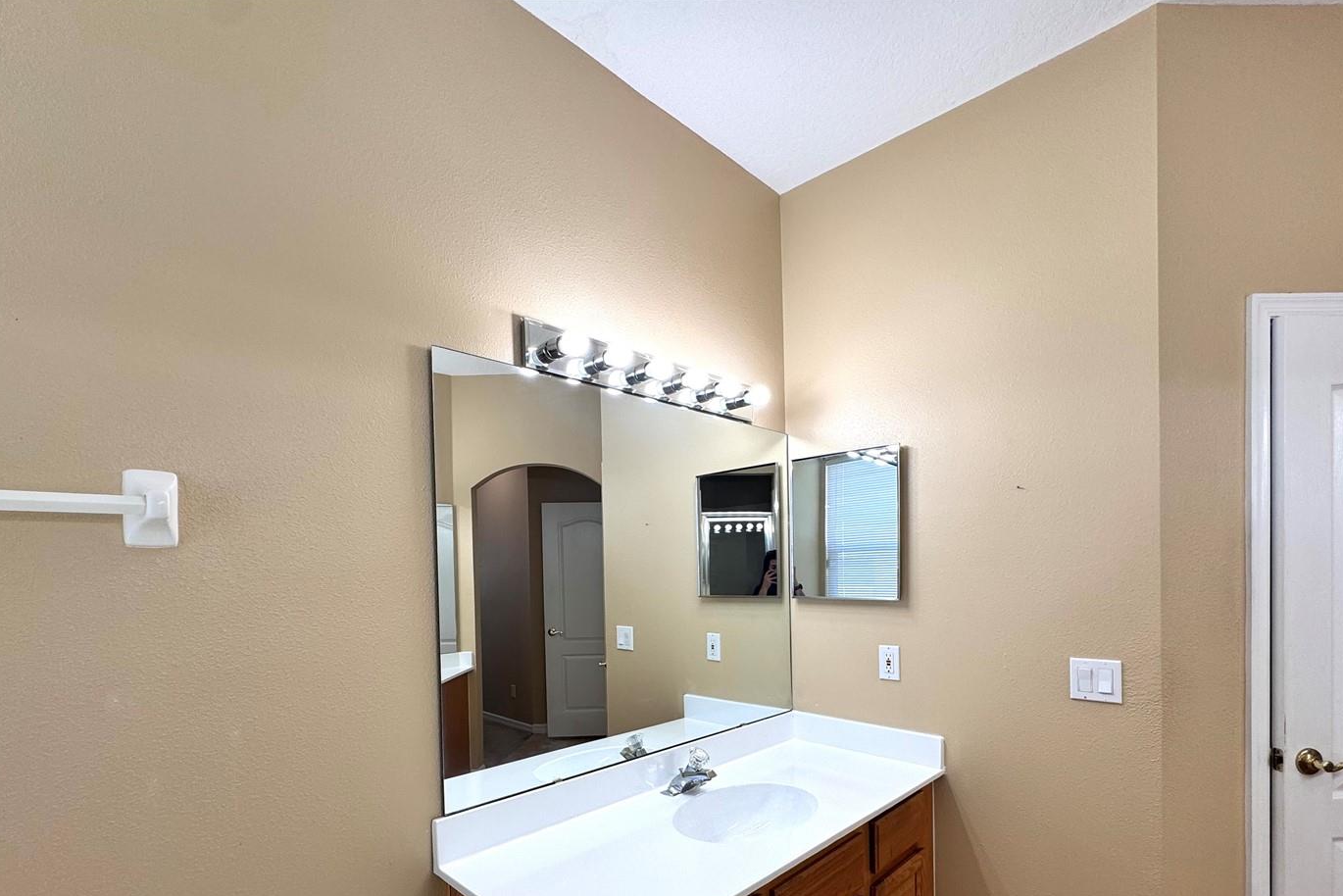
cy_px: 584
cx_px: 665
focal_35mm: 17
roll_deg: +0.8
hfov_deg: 93.3
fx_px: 634
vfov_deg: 68.8
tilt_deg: -2.0
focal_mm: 2.22
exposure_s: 1/120
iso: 50
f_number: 2.2
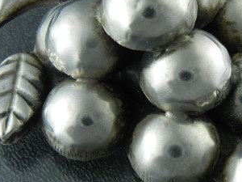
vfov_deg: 15.4
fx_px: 671
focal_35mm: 96
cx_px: 197
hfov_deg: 20.2
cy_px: 93
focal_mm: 8.1
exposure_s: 1/36.6
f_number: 3.8
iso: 400
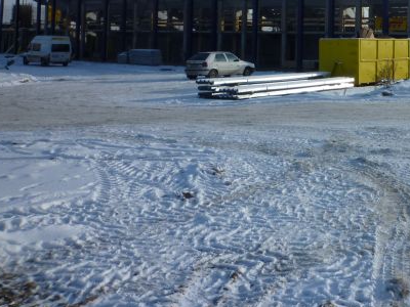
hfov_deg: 35.1
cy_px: 12
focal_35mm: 50
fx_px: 592
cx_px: 397
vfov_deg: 27.7
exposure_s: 1/800
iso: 80
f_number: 4.5
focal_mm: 4.4
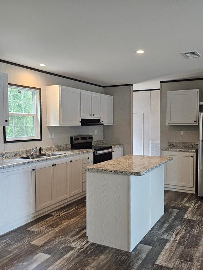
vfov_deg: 58.4
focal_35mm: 31
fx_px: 242
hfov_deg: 45.4
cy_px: 134
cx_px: 112
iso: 320
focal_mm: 6.3
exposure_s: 1/120
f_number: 1.7
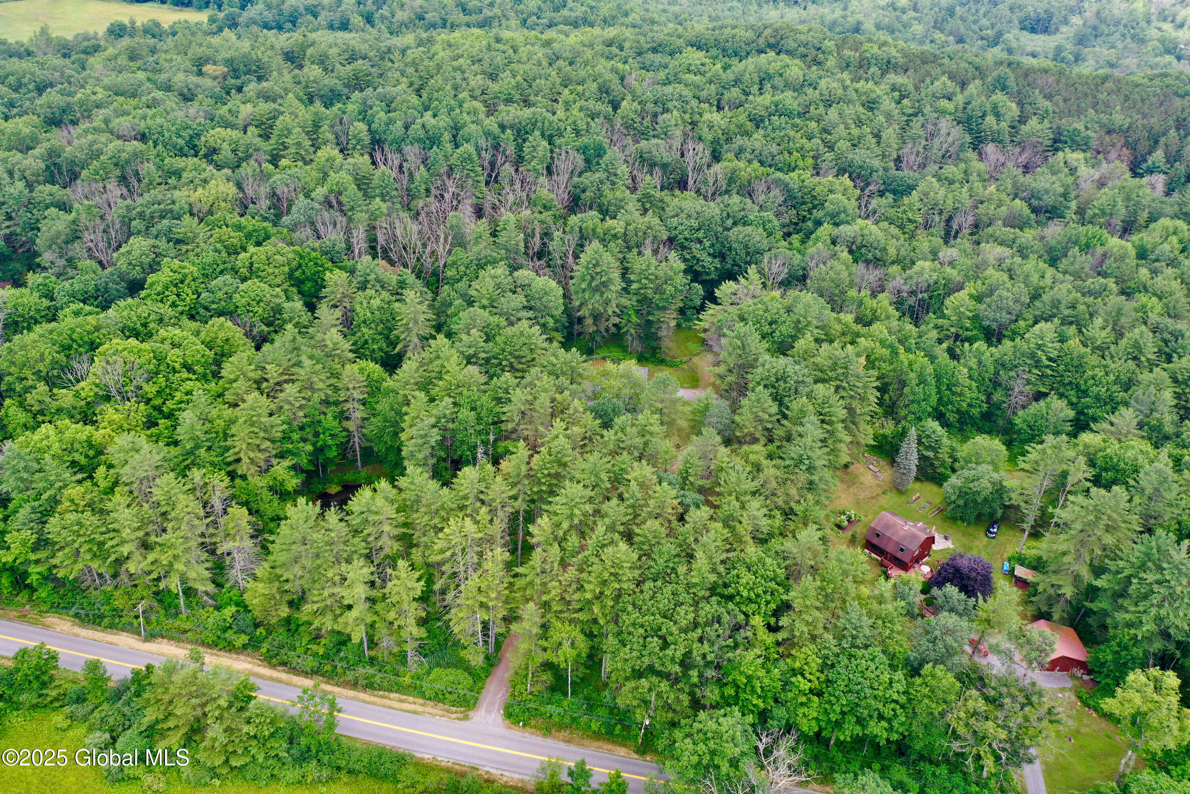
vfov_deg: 46.4
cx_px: 595
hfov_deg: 65.5
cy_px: 397
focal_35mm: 28
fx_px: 925
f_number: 4
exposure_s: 1/120
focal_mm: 10.26
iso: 100
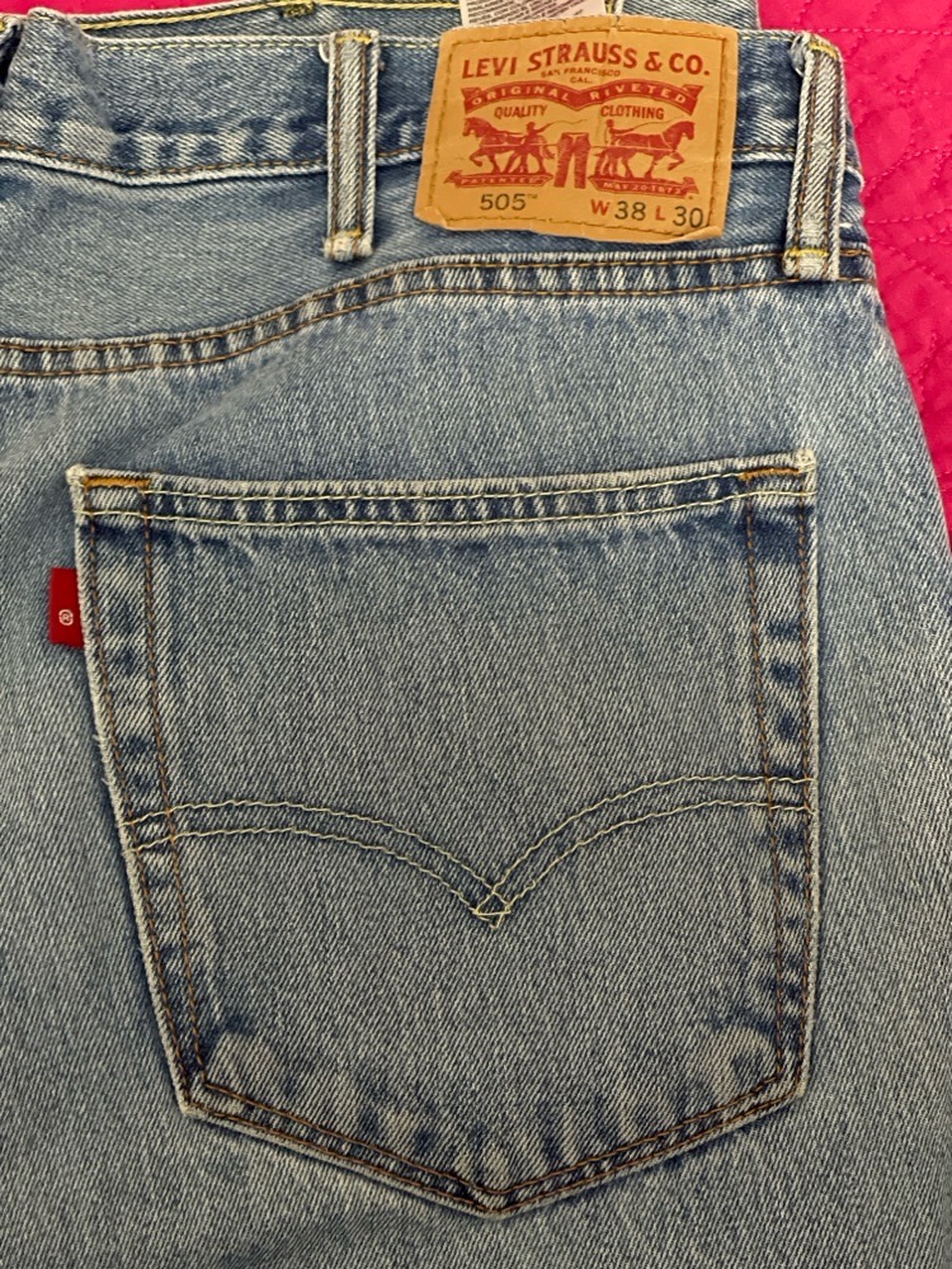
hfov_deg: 22.9
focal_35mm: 64
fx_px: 2347
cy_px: 634
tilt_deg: -77.2
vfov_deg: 30.3
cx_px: 476
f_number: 2.2
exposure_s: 1/25
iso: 1250
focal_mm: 7.5
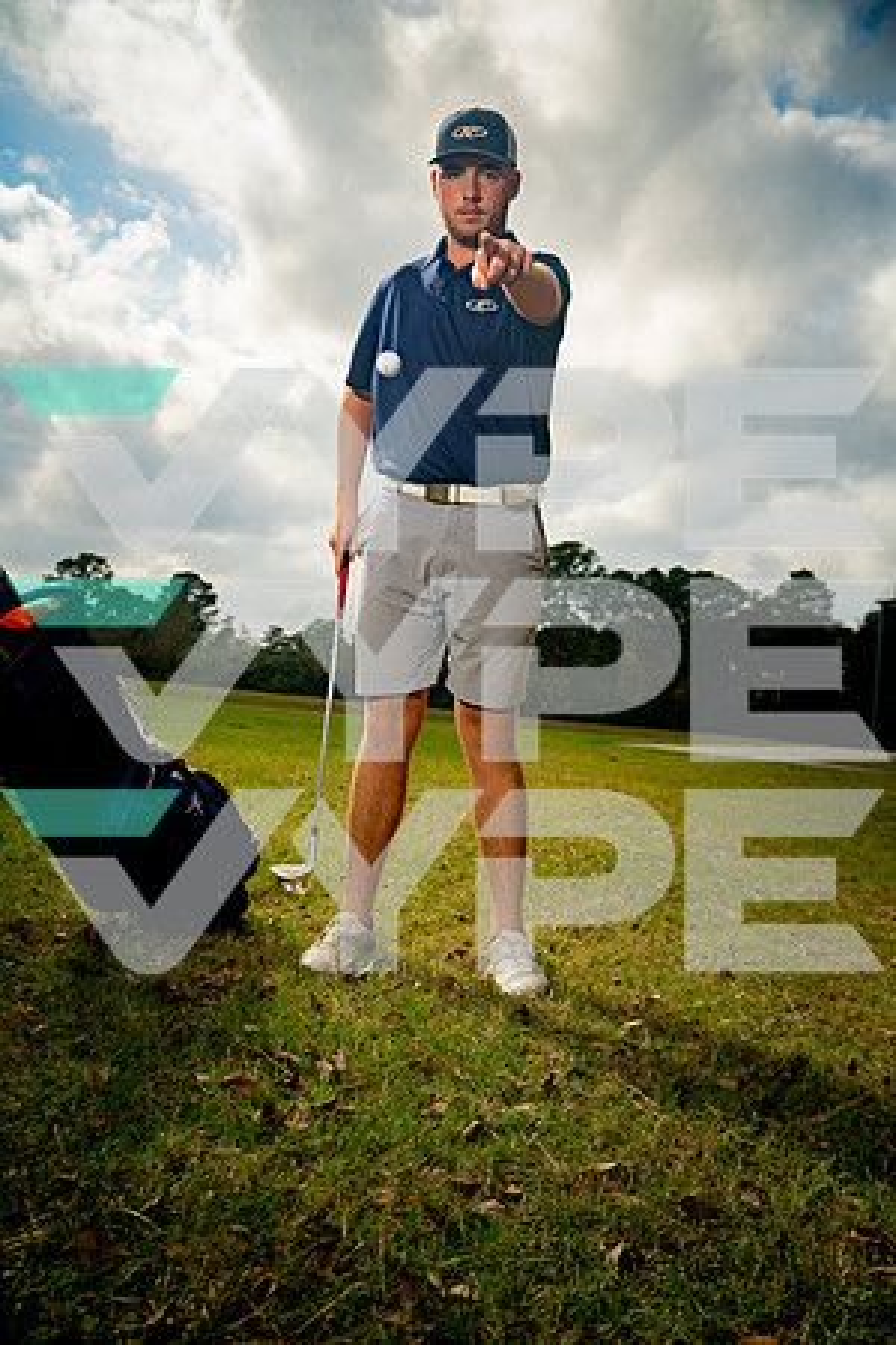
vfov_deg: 58.7
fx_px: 1195
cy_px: 672
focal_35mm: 32
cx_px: 448
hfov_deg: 41.1
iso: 160
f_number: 4.5
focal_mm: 32
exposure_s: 1/250
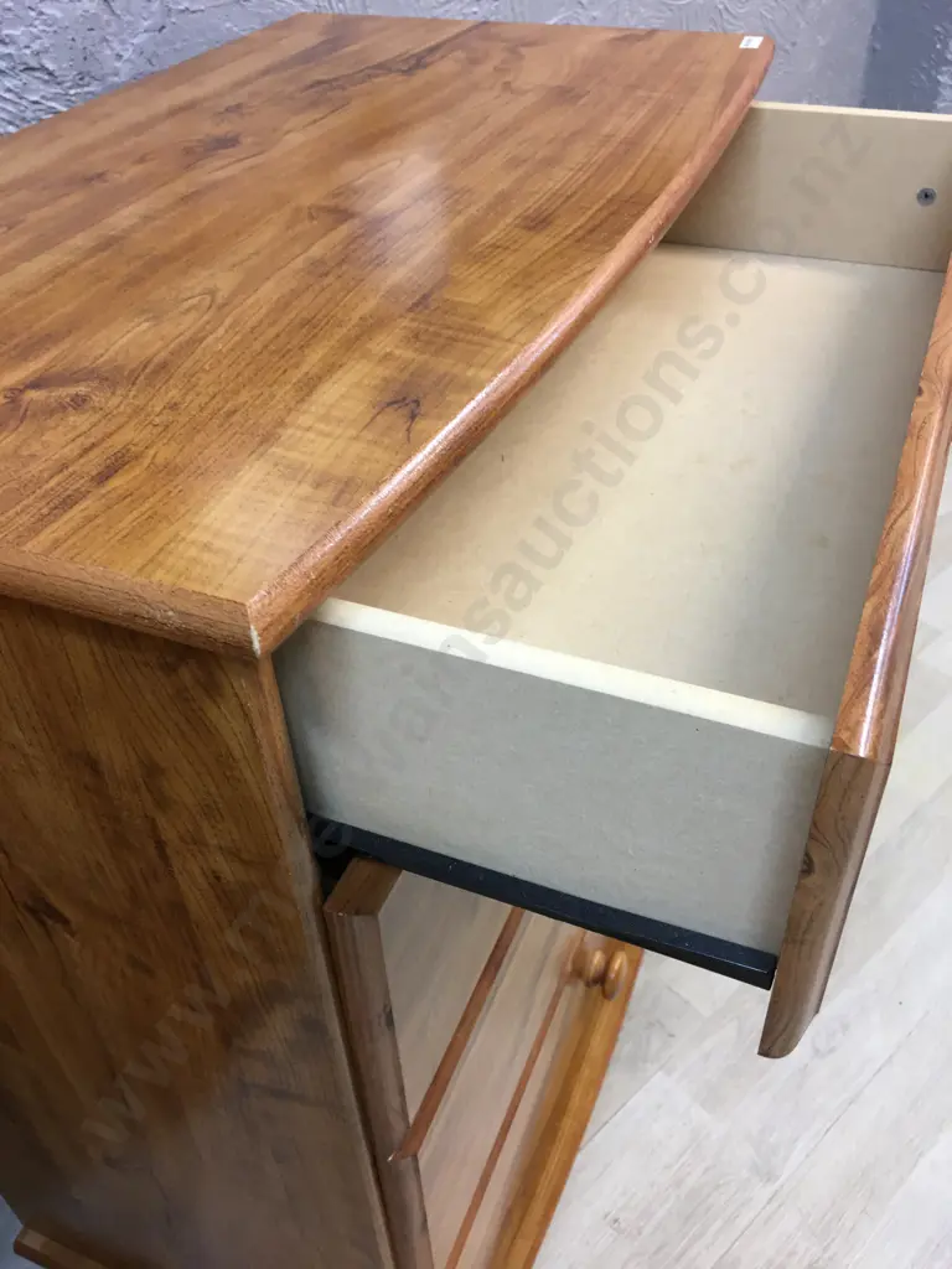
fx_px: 1063
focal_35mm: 29
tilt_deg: -39.4
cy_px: 634
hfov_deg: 48.2
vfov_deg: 61.7
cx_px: 476
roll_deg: +2.1
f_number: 2.2
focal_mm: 4.15
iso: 40
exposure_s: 1/17
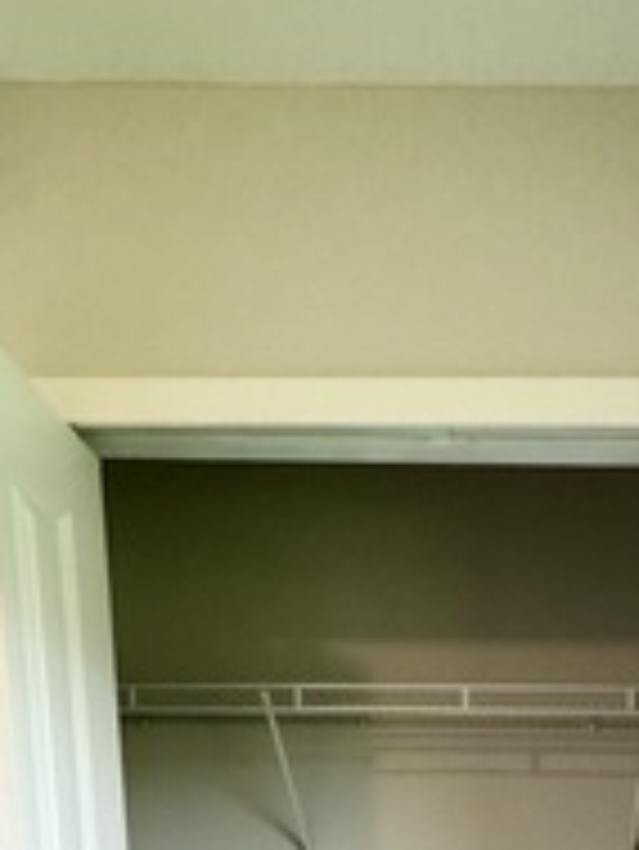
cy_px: 1070
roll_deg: +0.4
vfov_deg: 36.0
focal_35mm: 37
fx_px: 910
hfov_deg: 37.3
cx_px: 511
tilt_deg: -8.9
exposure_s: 1/60
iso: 250
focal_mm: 2.22
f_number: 2.2
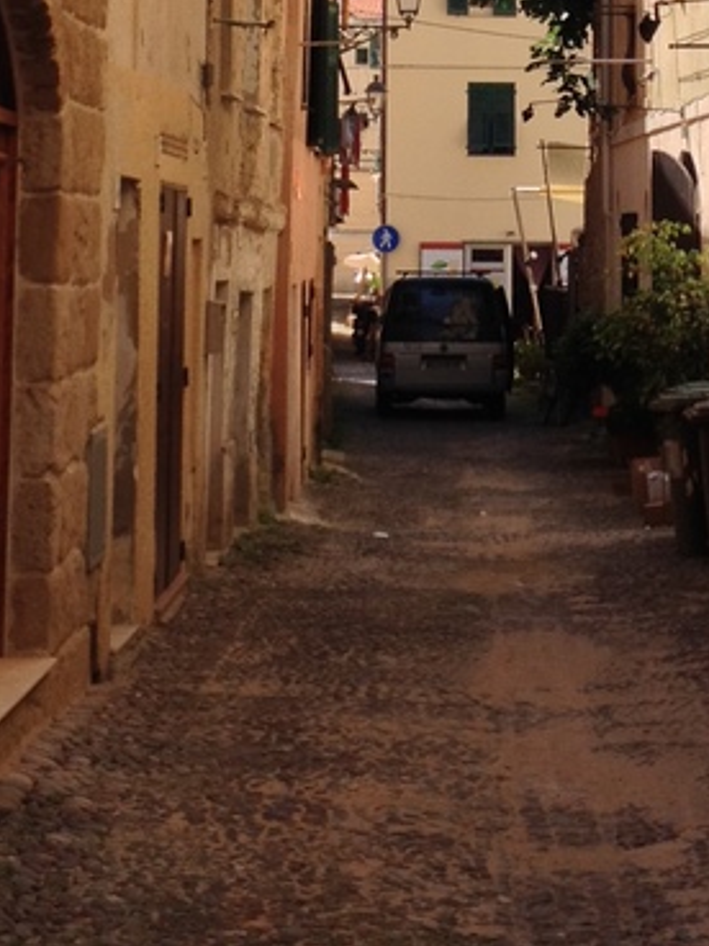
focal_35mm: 114
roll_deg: +0.4
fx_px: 3113
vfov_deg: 16.8
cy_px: -41
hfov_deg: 13.0
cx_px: 452
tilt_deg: +4.4
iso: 50
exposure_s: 1/1004
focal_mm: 4.28
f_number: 2.4
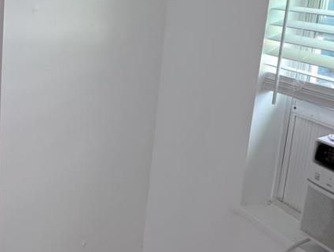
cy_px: 89
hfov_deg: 31.5
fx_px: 522
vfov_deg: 27.0
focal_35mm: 54
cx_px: -32
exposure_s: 1/23.8
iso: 19
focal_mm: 6.9
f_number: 1.68
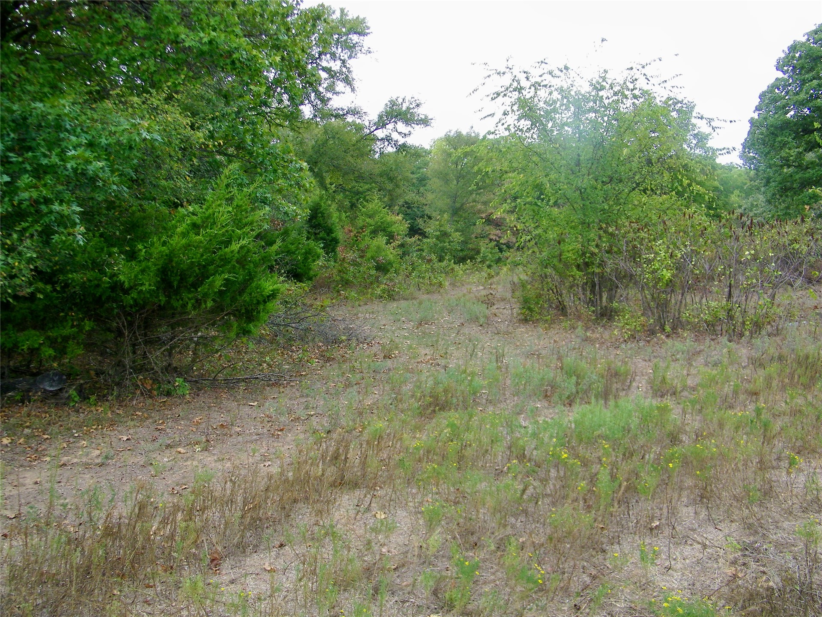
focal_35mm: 32
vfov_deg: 44.2
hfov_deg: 56.8
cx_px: 411
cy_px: 308
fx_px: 760
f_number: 3.6
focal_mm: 5.8
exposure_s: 1/160
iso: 80
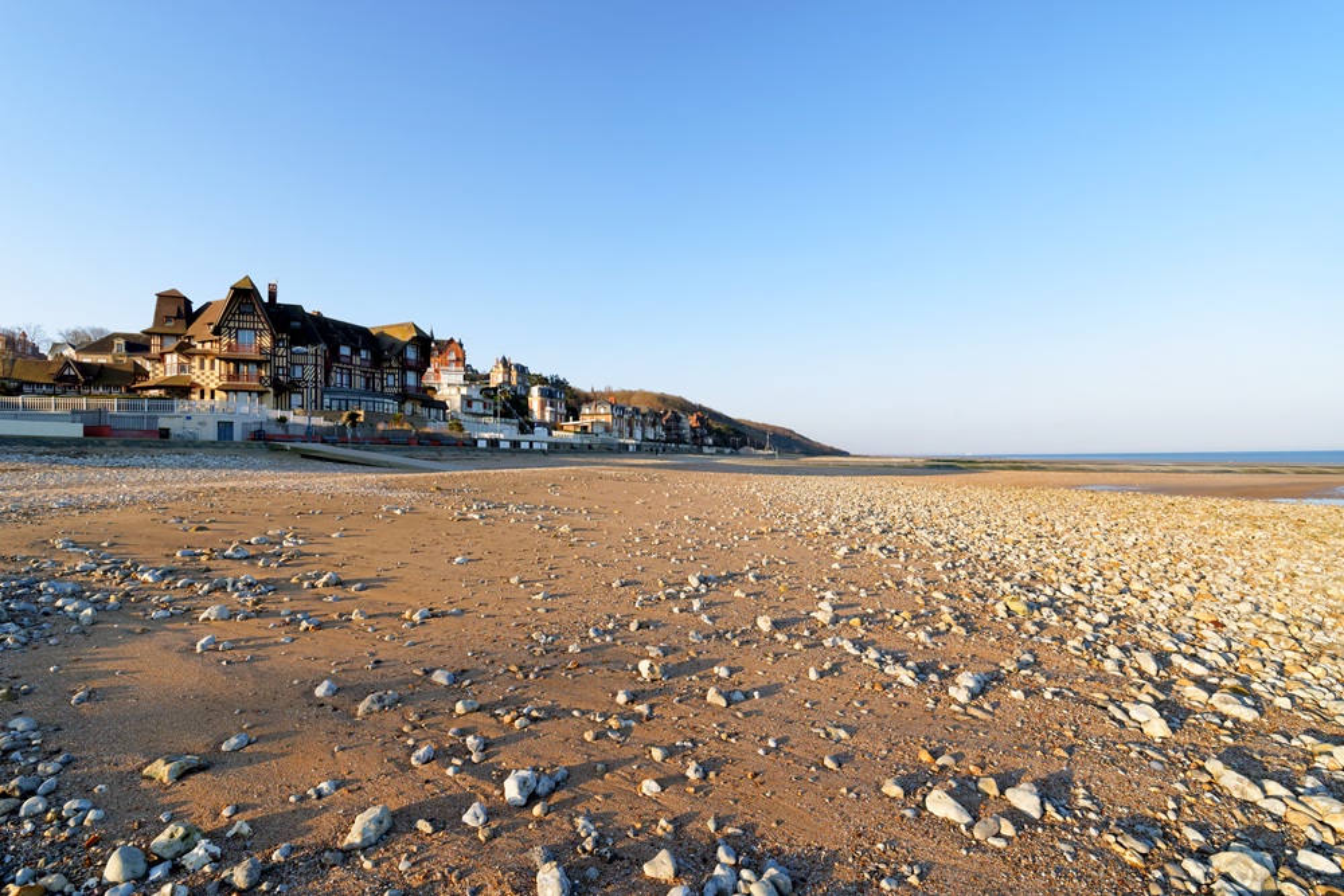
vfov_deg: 77.3
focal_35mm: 15
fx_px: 560
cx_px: 672
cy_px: 448
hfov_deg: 100.4
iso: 1600
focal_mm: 15
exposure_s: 1/1000
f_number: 10
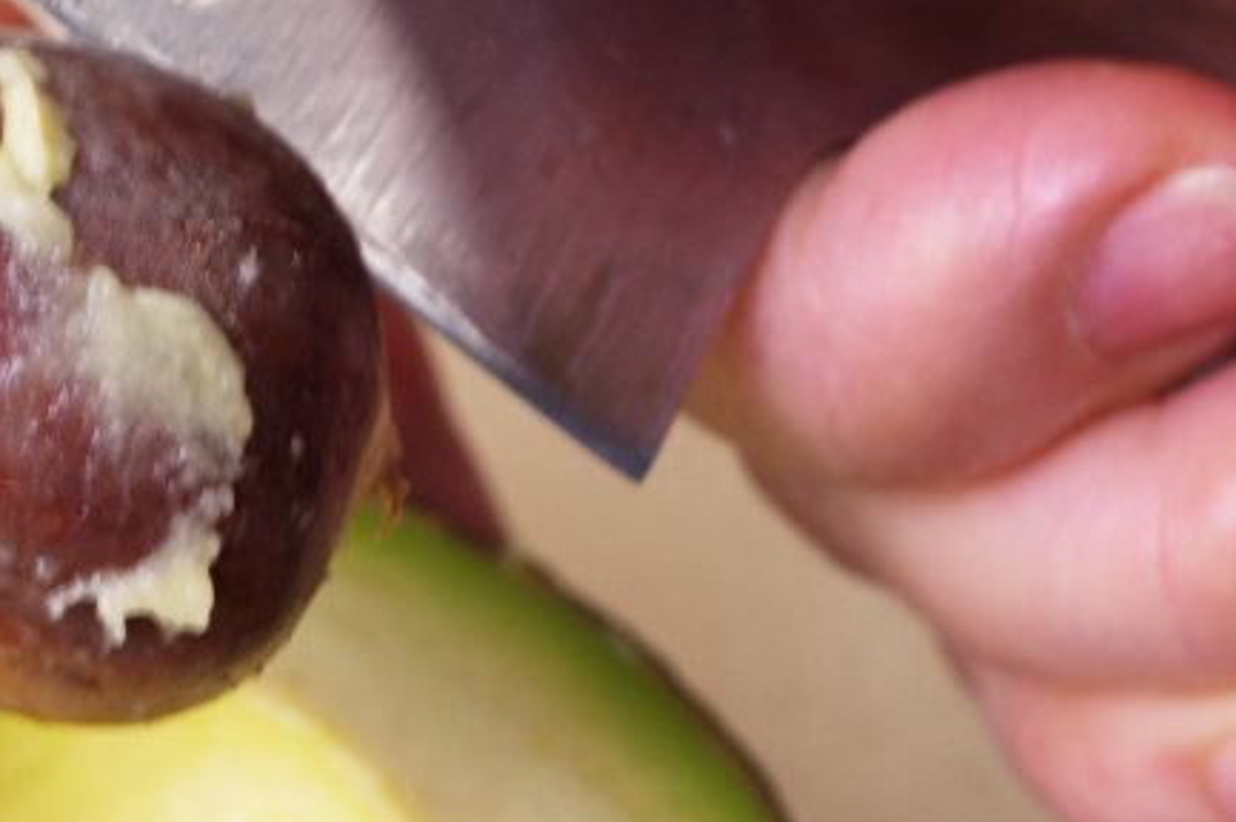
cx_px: 428
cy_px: 946
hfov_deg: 14.1
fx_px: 4988
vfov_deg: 9.3
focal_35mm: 145
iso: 200
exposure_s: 1/4
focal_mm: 35
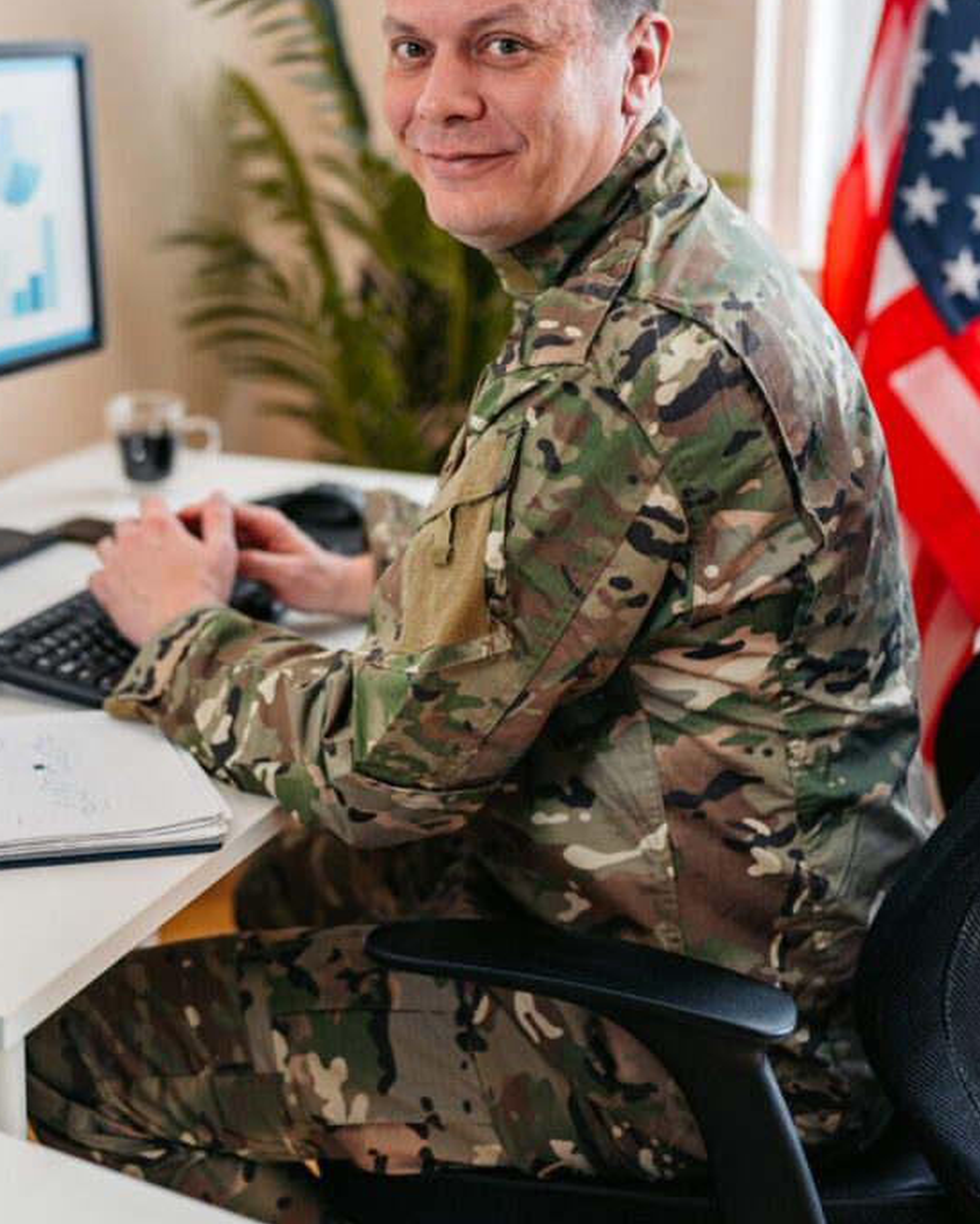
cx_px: 348
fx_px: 1884
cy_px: 386
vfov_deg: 35.6
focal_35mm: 52
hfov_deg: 29.0
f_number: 1.4
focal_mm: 35
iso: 100
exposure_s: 1/125
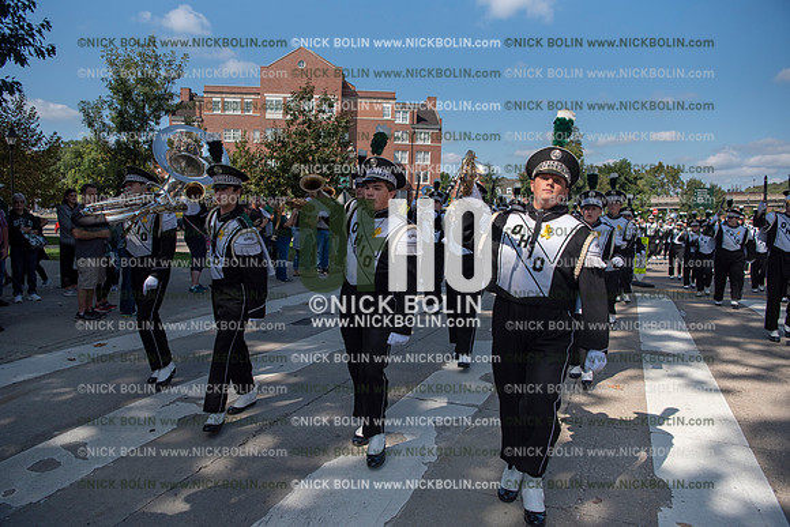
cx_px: 395
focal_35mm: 24
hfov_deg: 73.7
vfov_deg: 53.2
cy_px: 264
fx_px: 527
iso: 400
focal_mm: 24
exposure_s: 1/4000
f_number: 5
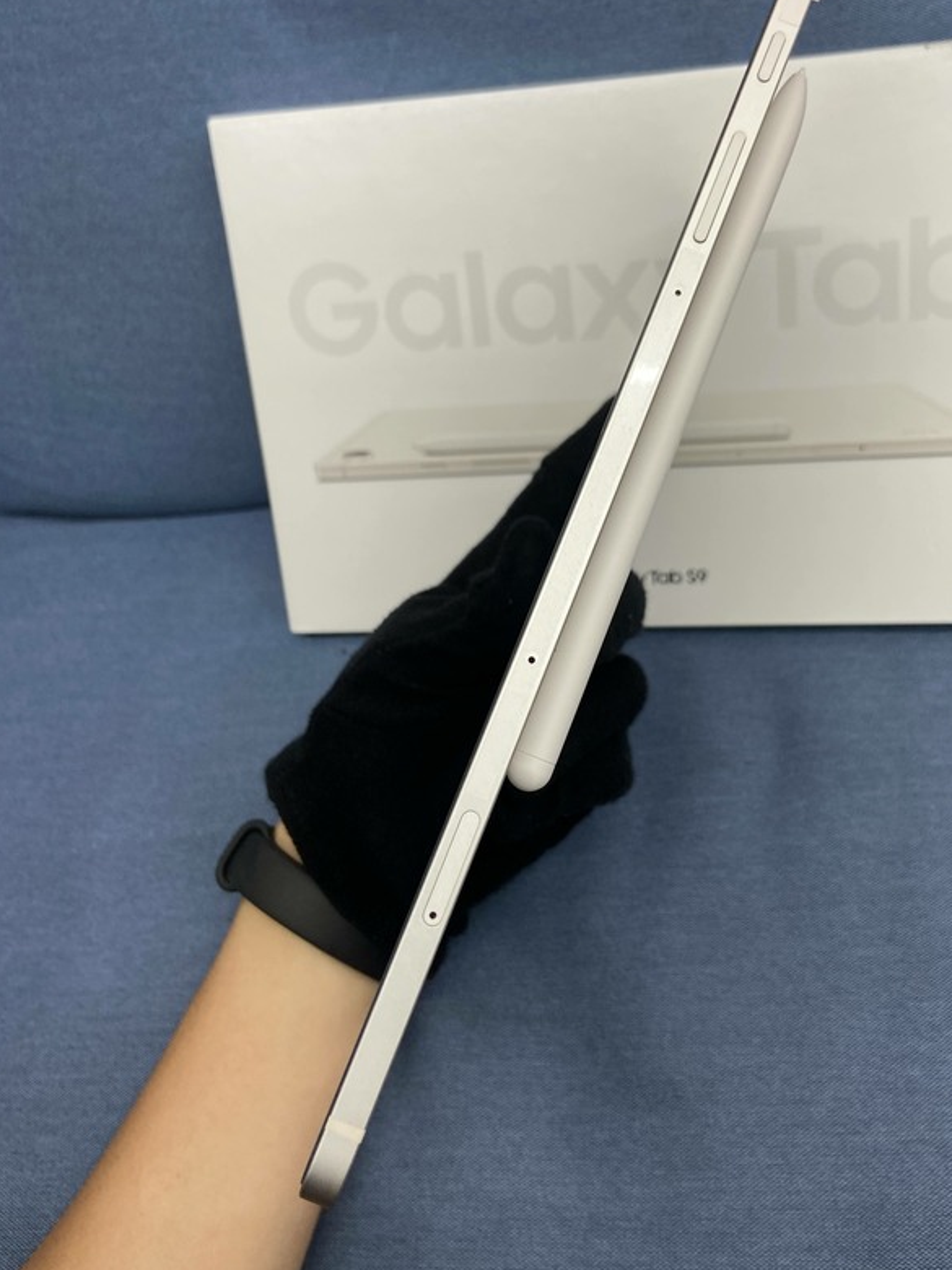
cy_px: 554
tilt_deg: -52.3
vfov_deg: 56.6
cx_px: 566
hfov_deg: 44.0
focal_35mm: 32
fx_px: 1173
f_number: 1.8
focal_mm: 4.25
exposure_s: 1/120
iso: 125
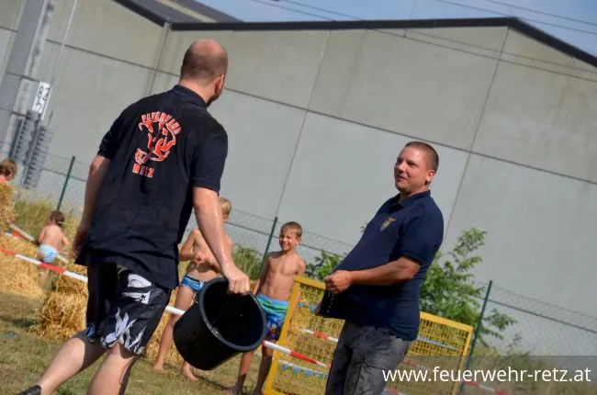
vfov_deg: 8.7
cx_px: 298
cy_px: 198
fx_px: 2606
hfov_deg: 13.1
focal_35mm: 158
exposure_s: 1/320
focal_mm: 105
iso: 100
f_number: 9
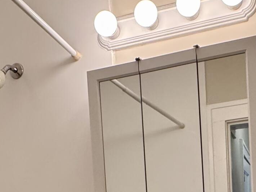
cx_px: 143
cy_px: 265
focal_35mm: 59
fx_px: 436
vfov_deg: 21.8
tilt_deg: -2.4
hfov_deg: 32.7
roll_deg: +2.8
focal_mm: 2.22
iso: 250
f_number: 2.2
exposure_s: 1/120
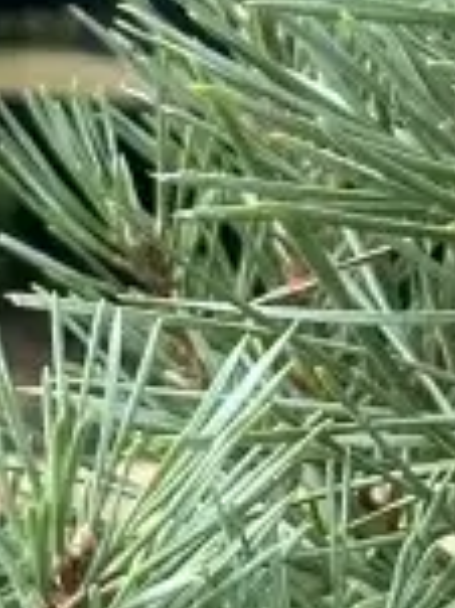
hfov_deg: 7.8
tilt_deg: -16.0
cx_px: 664
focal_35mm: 186
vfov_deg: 10.6
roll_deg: -1.9
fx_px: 3264
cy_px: 423
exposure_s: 1/864
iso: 50
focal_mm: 5.1
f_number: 1.6
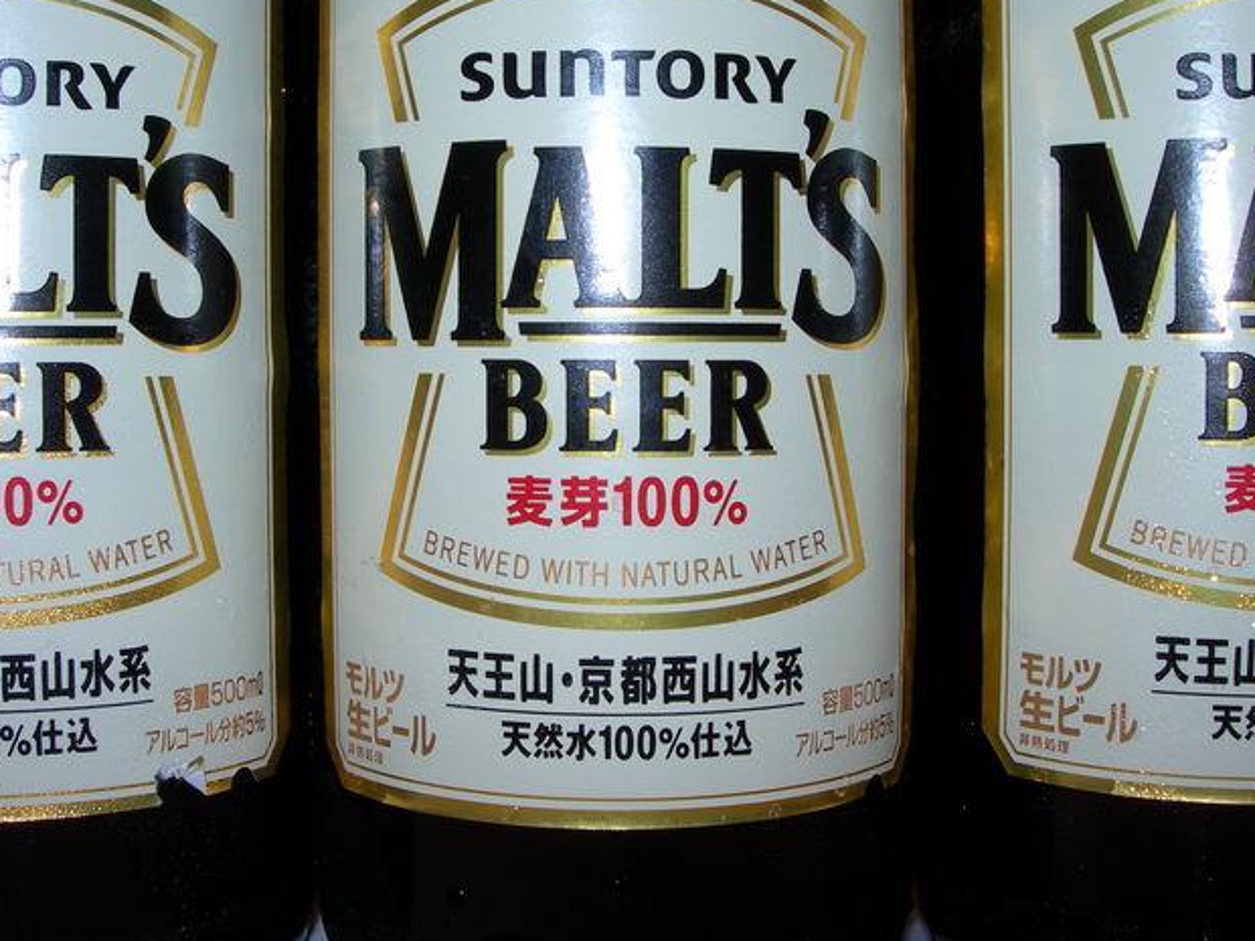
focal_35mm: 49
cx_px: 636
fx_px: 1776
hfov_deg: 38.9
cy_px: 387
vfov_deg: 29.6
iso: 50
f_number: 4.8
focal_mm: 7.8
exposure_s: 1/60.1
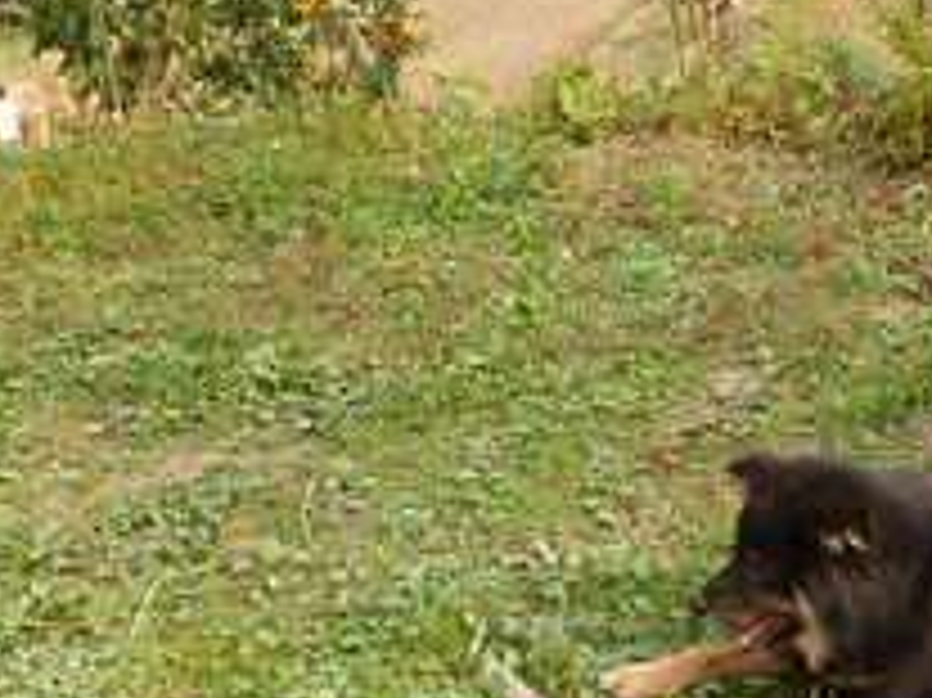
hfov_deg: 33.2
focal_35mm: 58
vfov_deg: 24.8
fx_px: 1561
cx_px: 527
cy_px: 140
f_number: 3.3
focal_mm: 5.5
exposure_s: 1/320
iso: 100
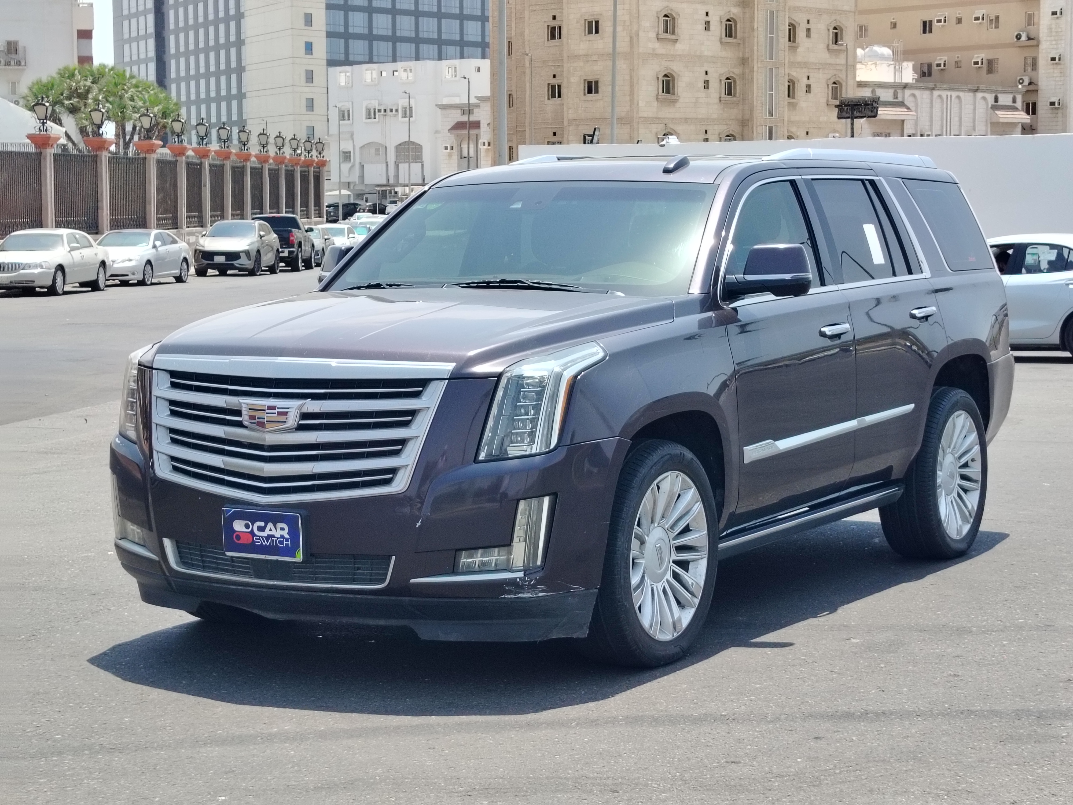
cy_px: 402
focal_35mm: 71
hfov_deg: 27.4
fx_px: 2201
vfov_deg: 20.7
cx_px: 536
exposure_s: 1/559
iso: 100
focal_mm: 5.25
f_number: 1.75
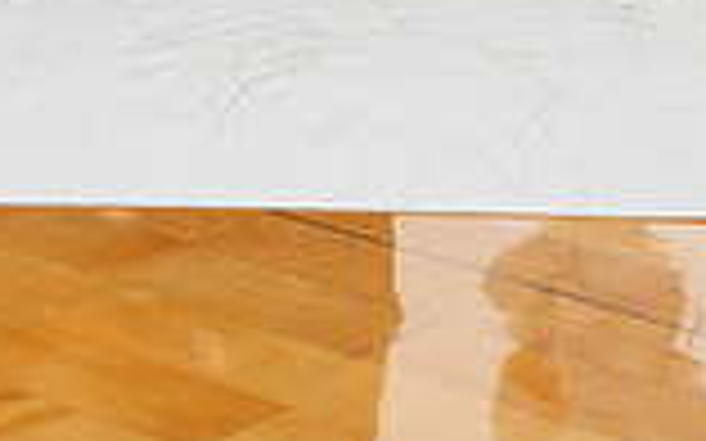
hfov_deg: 13.7
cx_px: 216
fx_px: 2924
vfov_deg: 8.0
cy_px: -567
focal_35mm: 152
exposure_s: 1/320
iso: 800
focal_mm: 52
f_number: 8
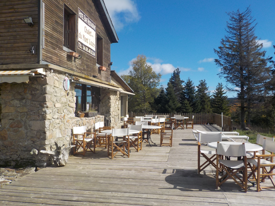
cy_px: 103
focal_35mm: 30
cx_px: 138
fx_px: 238
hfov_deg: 60.0
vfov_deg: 46.8
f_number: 3.3
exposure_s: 1/1250
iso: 125
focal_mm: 4.1
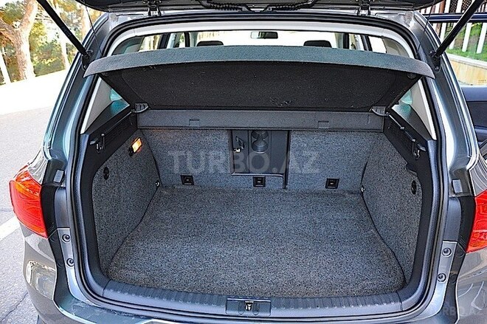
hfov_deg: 67.4
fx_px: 365
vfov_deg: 47.9
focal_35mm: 27
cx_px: 244
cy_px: 162
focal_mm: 18
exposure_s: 1/125
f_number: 4
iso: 640
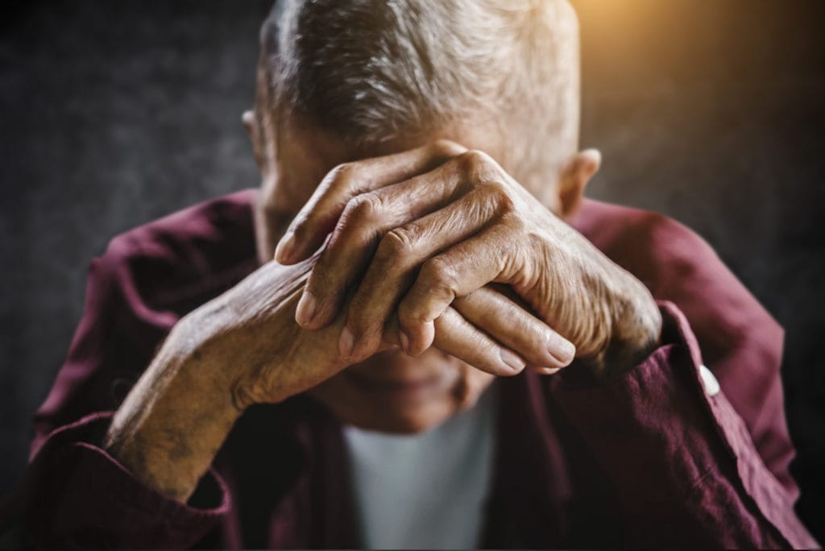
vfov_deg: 37.9
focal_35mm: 35
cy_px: 276
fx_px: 803
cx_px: 412
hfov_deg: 54.4
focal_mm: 35
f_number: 4
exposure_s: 1/30
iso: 400
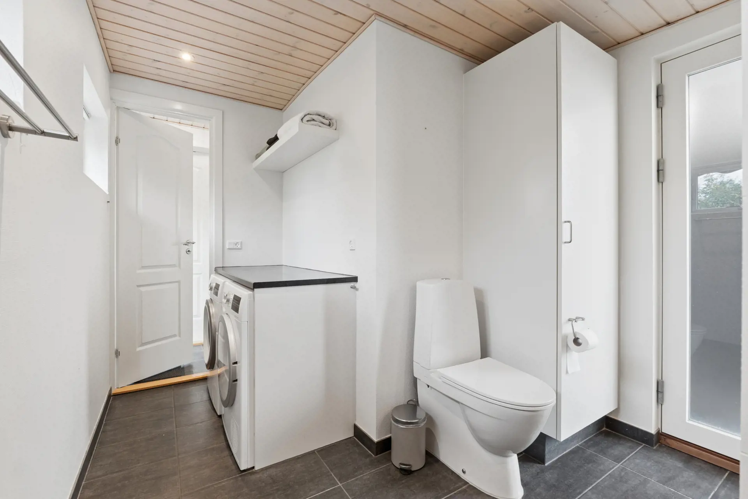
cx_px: 374
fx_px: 343
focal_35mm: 16
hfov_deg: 95.0
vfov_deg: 72.1
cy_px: 250
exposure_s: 1/13
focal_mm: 11
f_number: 8
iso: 200
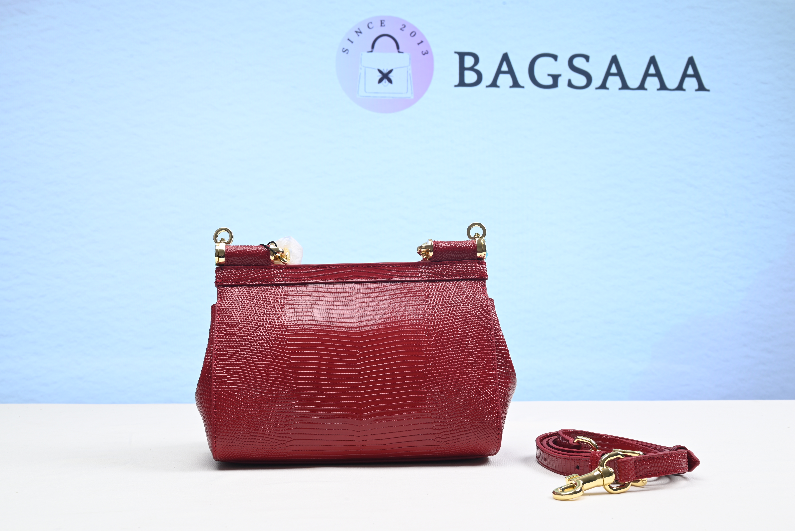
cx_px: 398
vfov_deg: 31.9
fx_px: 928
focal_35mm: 42
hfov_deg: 46.4
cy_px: 266
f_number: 16
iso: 100
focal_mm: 42
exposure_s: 1/2
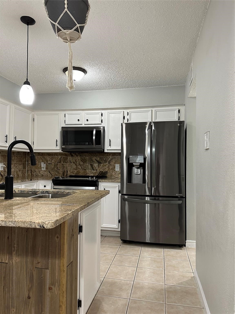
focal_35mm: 24
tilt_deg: +1.6
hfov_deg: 56.8
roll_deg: -0.1
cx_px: 118
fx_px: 217
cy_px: 157
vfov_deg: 71.6
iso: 320
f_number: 1.78
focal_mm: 6.86
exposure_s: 1/60
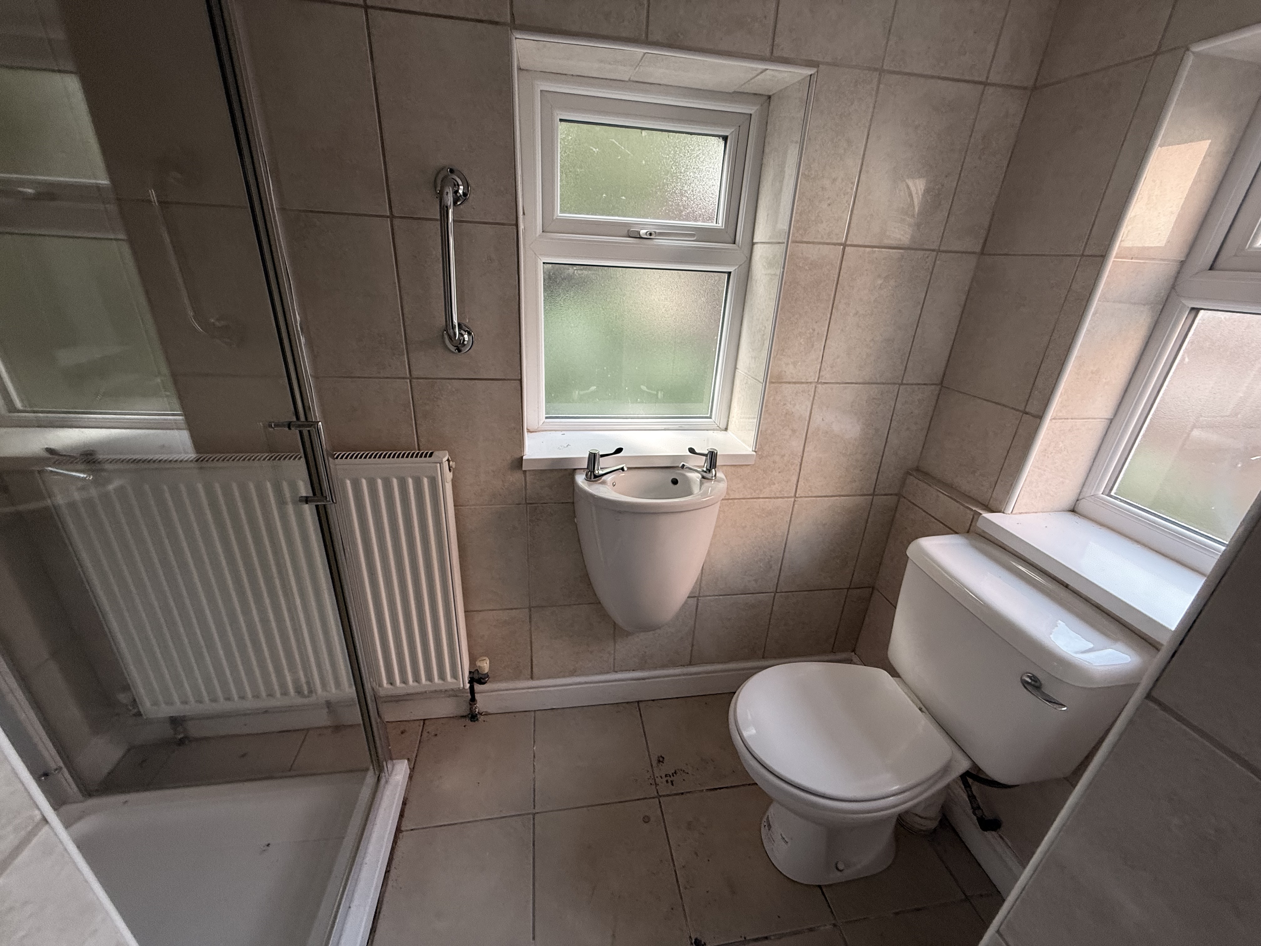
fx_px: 510
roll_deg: -3.4
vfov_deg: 85.7
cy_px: 473
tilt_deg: -22.9
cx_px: 630
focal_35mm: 14
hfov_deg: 102.1
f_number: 2.2
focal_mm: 2.22
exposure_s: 1/99
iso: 200
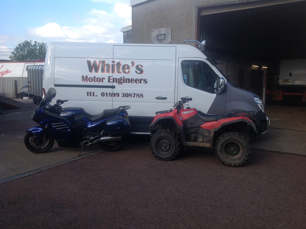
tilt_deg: -8.5
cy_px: 114
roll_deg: -0.5
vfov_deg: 40.6
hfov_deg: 52.7
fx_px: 309
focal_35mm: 35
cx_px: 153
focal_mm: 4.28
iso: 50
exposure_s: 1/737
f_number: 2.4
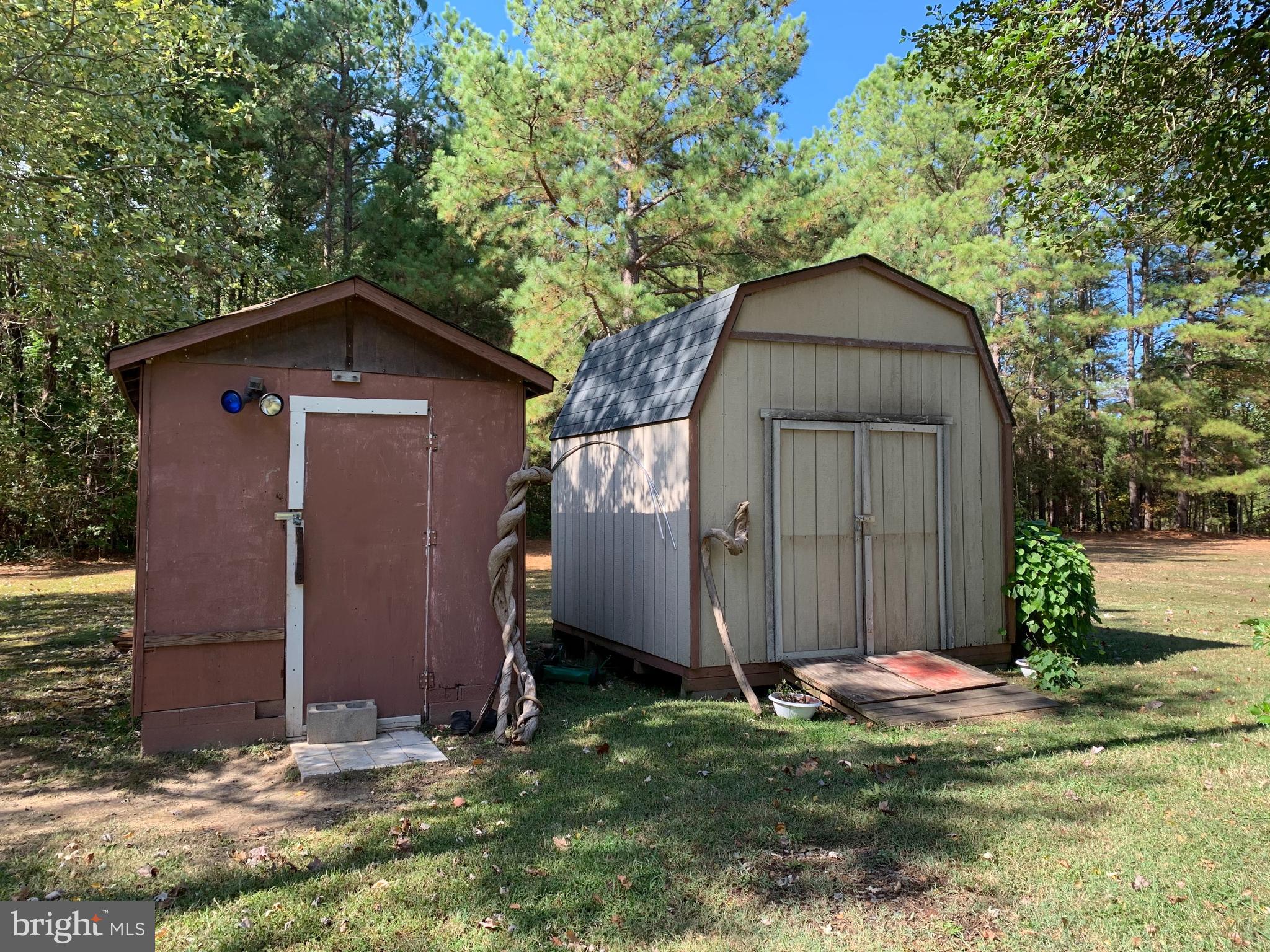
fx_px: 954
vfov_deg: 53.1
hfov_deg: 67.3
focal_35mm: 26
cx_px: 635
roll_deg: +1.2
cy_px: 476
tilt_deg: +4.8
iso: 25
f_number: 1.8
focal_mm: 4.25
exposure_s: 1/266
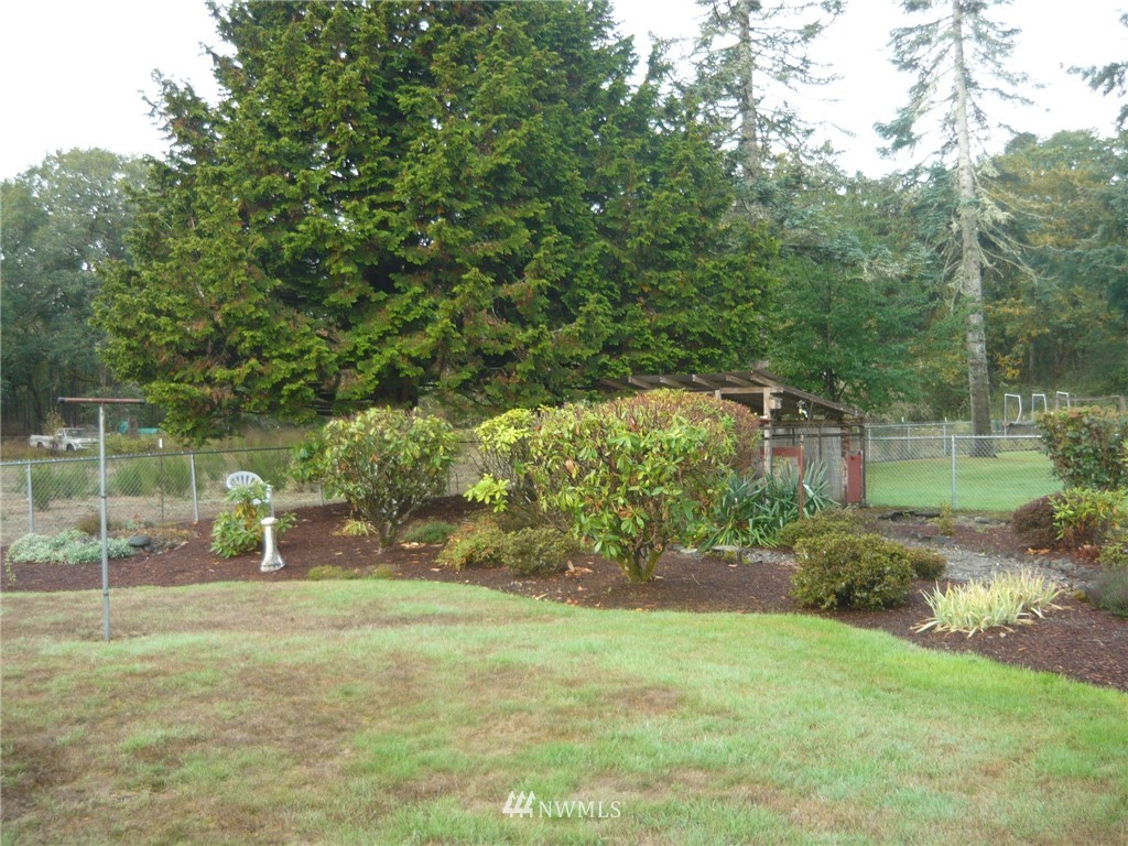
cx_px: 564
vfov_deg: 42.9
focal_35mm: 33
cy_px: 423
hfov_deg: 55.4
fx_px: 1075
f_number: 2.8
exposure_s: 1/80
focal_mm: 5.5
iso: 100
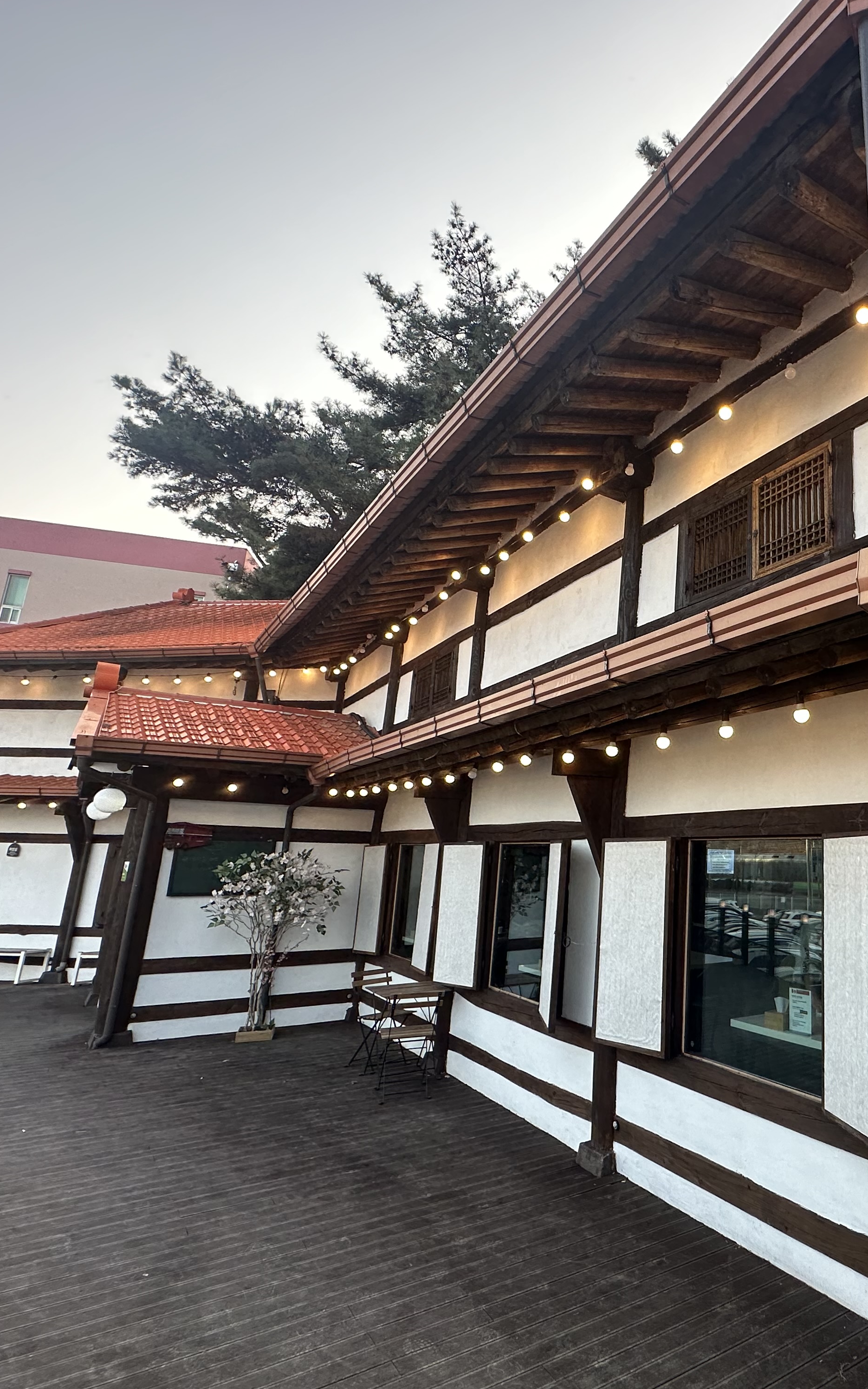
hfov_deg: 54.2
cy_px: 696
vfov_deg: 85.1
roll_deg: -0.9
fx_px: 757
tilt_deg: +13.8
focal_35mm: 20
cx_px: 732
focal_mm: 2.22
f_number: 2.2
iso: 40
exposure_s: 1/147
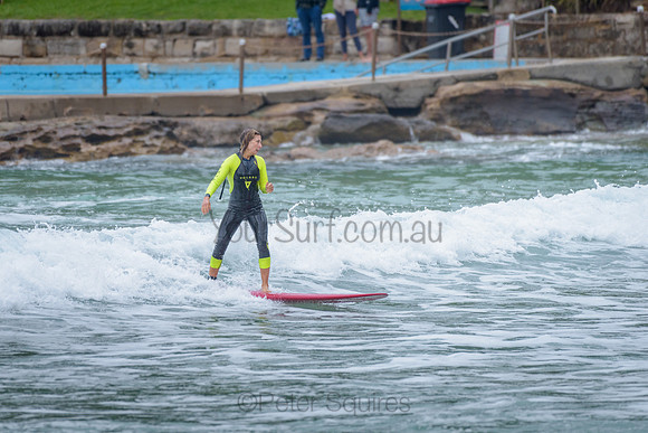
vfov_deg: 2.2
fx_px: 11040
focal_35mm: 613
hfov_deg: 3.4
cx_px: 251
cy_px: 198
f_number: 5.6
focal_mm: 500
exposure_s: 1/800
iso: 450
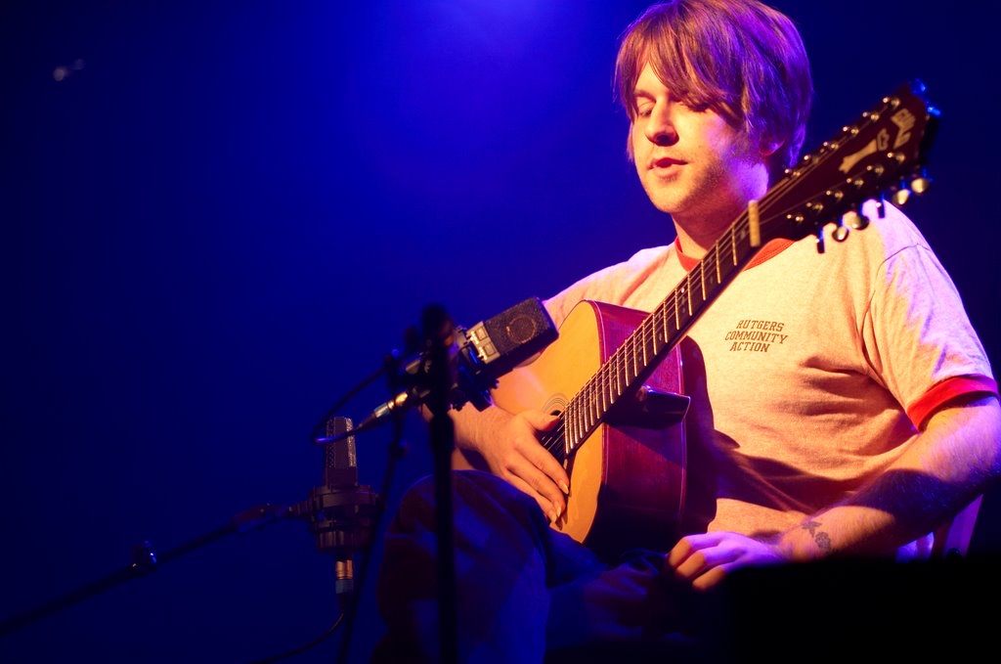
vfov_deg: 18.1
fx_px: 2082
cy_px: 332
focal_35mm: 75
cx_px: 500
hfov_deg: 27.0
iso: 800
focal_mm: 50
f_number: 2.5
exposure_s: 1/100
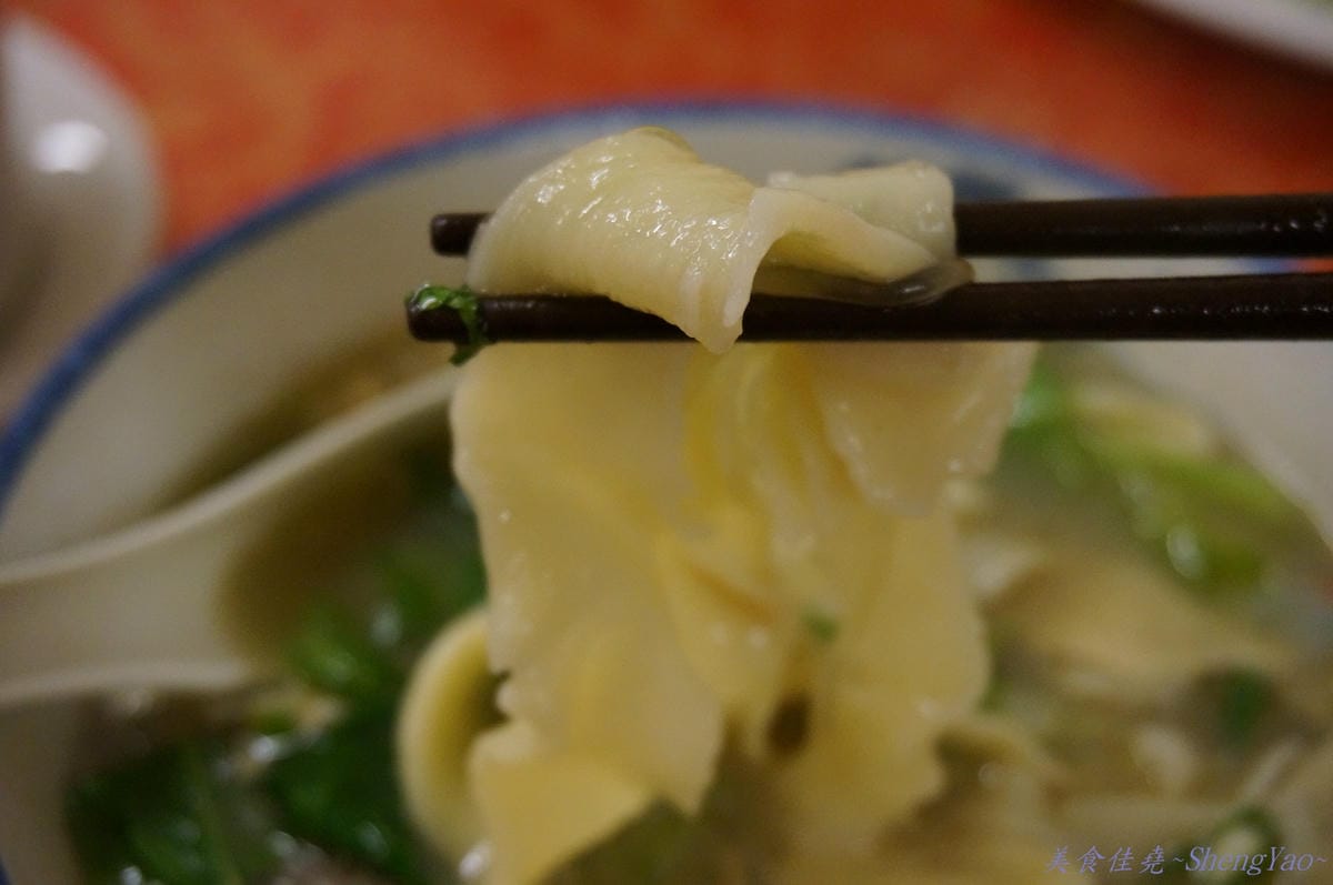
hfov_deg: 35.1
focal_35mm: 57
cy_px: 442
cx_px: 666
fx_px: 2108
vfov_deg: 23.7
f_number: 5.6
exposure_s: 1/125
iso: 3200
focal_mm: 38
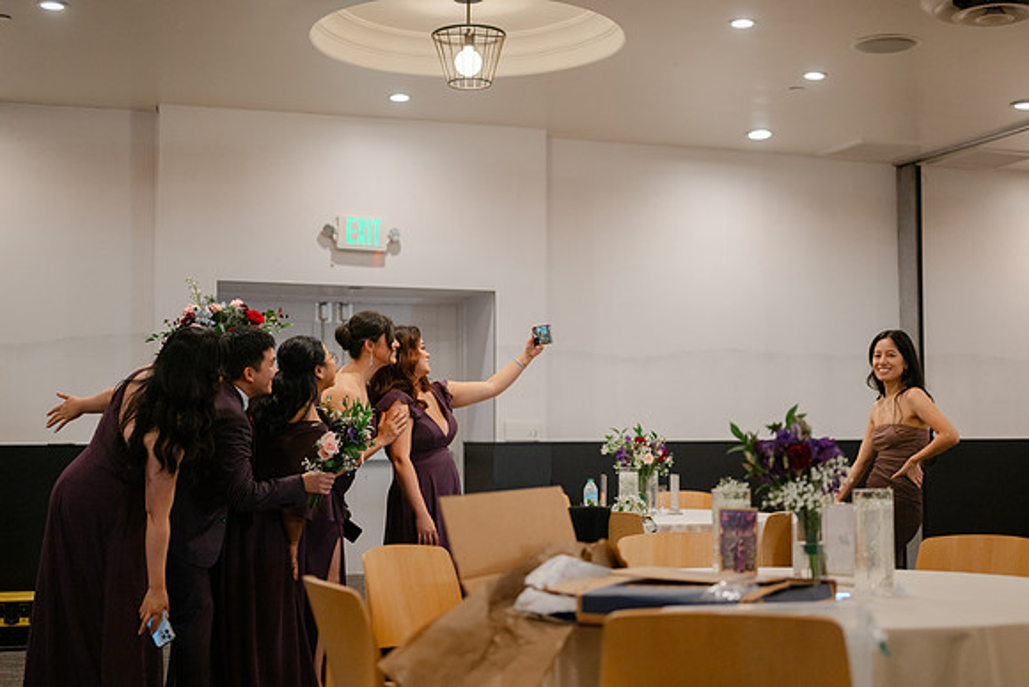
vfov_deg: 26.0
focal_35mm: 52
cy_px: 344
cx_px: 526
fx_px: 1485
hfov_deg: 38.2
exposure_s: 1/125
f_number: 1.8
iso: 320
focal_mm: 50
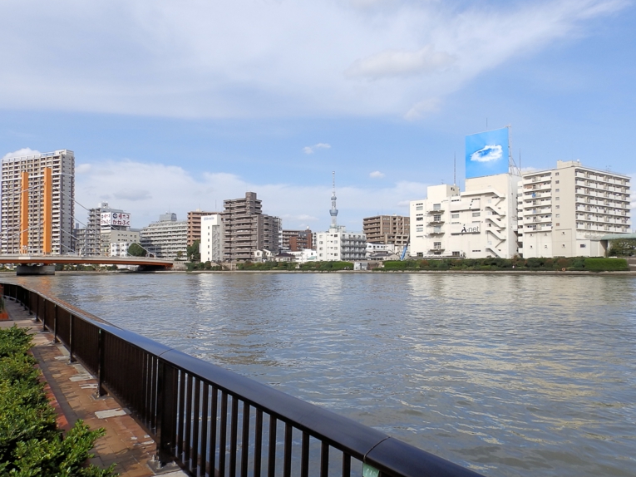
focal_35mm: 23
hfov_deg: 73.9
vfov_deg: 58.9
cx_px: 309
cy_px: 247
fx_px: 423
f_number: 4.5
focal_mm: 4
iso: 80
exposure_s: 1/500
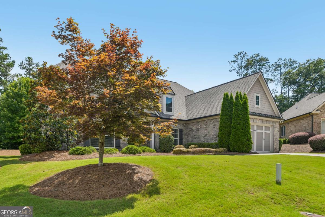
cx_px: 162
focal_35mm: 23
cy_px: 108
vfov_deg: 55.1
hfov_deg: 76.1
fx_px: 208
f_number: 8
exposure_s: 1/1250
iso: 400
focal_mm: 23
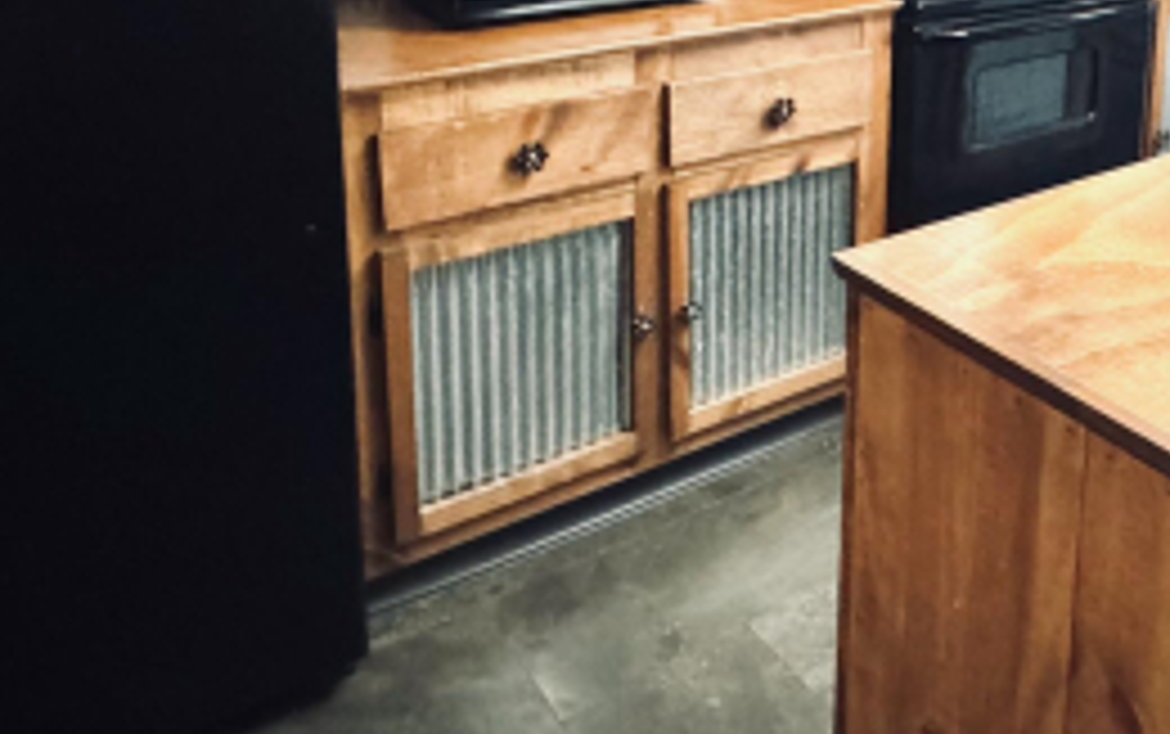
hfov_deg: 49.7
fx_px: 1213
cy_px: -18
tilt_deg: -13.0
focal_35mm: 38
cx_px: 862
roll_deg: -1.8
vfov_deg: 30.9
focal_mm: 2.22
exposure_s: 1/59
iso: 1250
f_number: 2.2
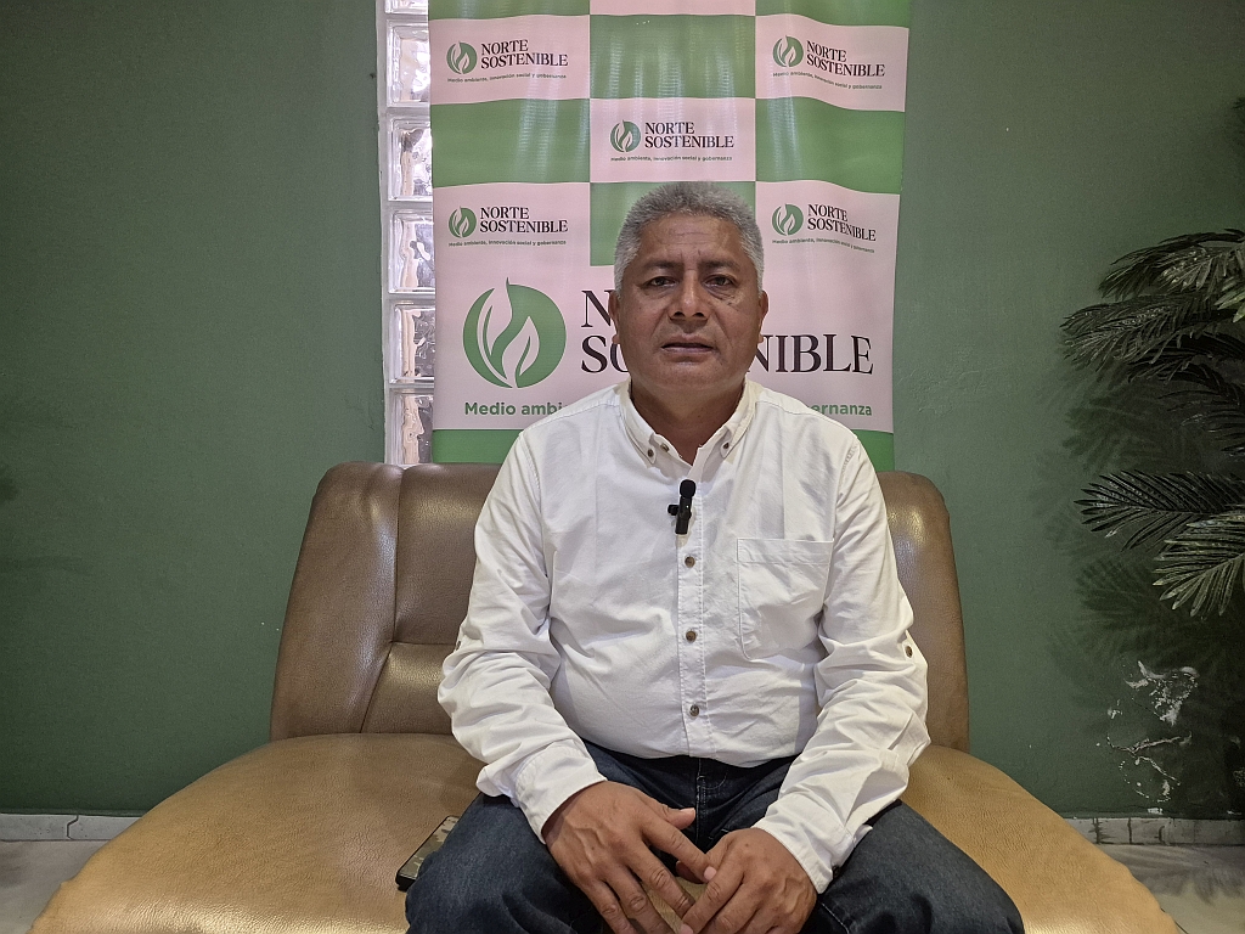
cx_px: 622
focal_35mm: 23
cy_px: 467
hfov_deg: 73.9
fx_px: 827
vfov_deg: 58.9
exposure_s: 1/60
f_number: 1.8
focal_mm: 5.4
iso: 1000
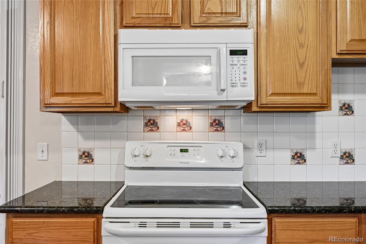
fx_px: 305
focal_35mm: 30
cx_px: 183
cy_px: 122
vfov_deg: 43.6
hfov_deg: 61.9
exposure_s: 1/13
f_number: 8
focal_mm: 30
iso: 400
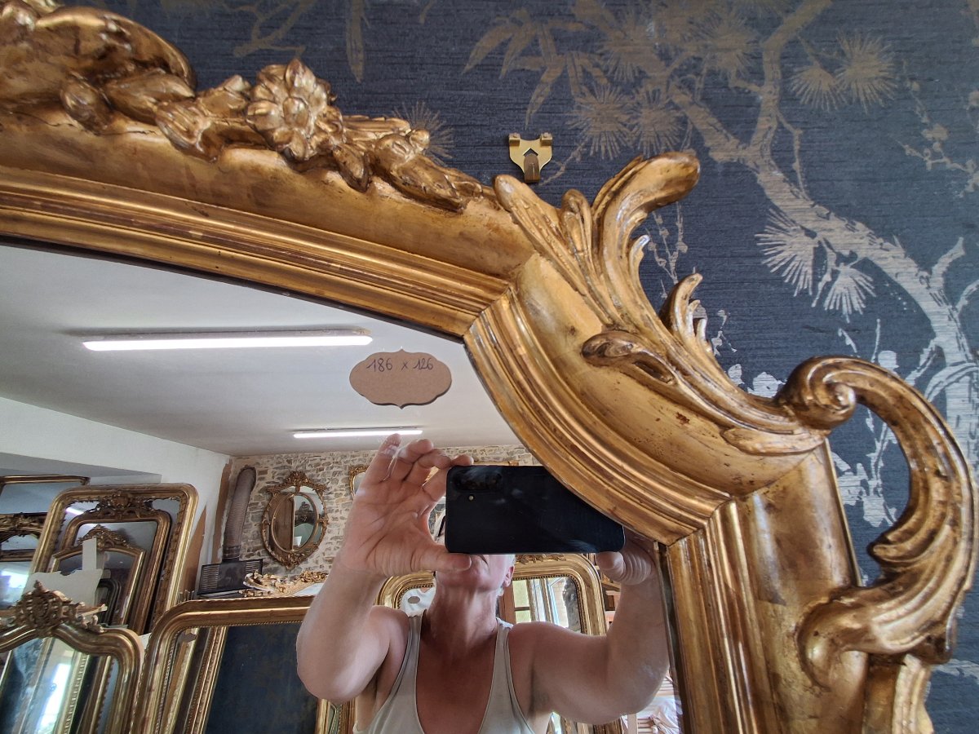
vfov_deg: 78.1
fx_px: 453
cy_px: 367
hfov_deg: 94.5
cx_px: 490
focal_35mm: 16
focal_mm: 1.64
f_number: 2.2
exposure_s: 1/50
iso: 125
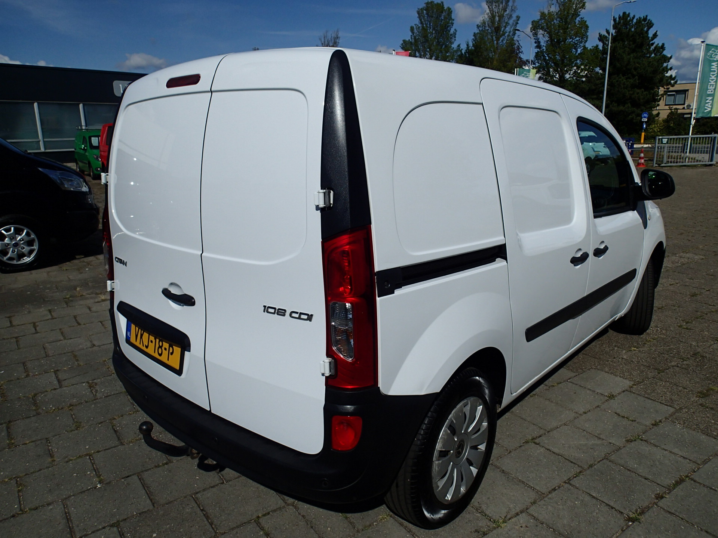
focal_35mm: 25
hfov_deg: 69.4
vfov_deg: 54.9
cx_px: 359
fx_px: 519
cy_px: 269
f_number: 8
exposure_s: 1/800
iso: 100
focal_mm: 4.5
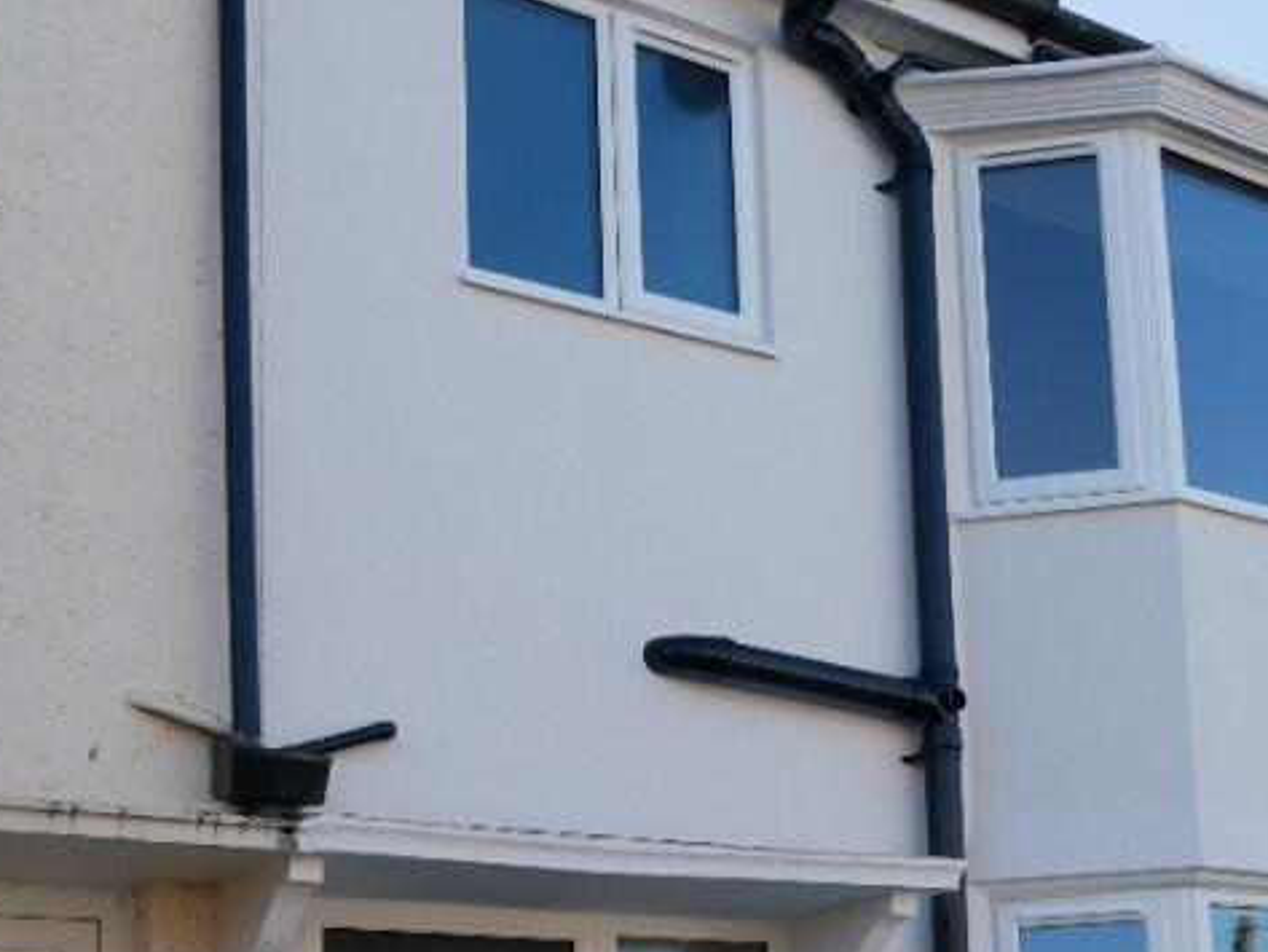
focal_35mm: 52
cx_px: 775
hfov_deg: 36.6
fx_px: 1905
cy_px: 986
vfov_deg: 26.3
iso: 200
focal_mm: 12
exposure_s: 1/320
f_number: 5.6
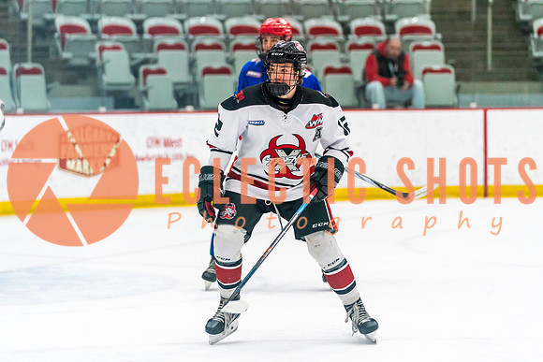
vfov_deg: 8.4
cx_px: 271
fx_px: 2470
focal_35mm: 164
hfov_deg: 12.5
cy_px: 150
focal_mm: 127
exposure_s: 1/1000
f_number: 2.8
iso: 3200
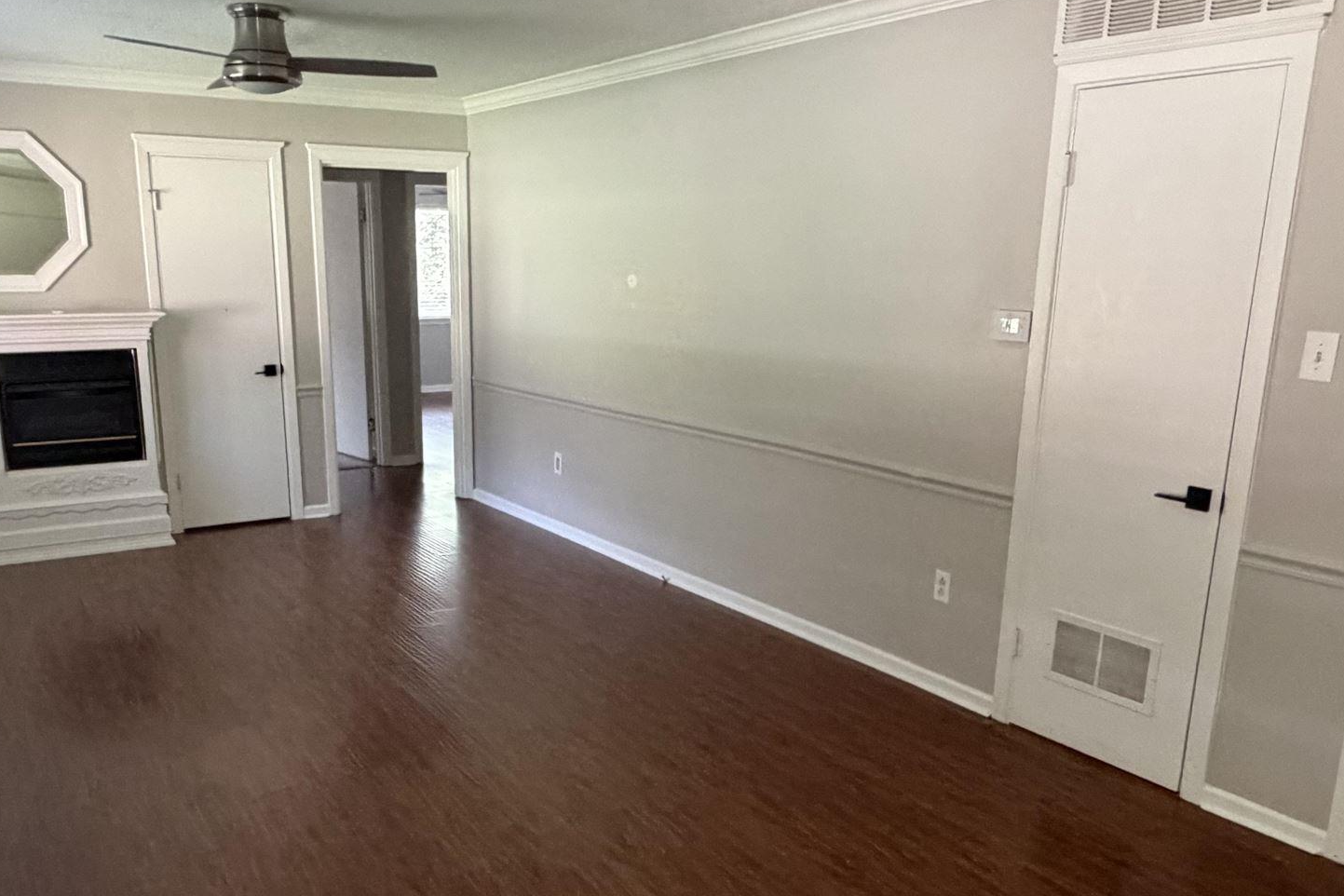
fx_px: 1157
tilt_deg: -14.7
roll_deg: -0.2
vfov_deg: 42.0
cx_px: 613
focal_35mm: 31
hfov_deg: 60.2
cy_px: 553
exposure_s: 1/60
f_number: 2.2
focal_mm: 2.22
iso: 800
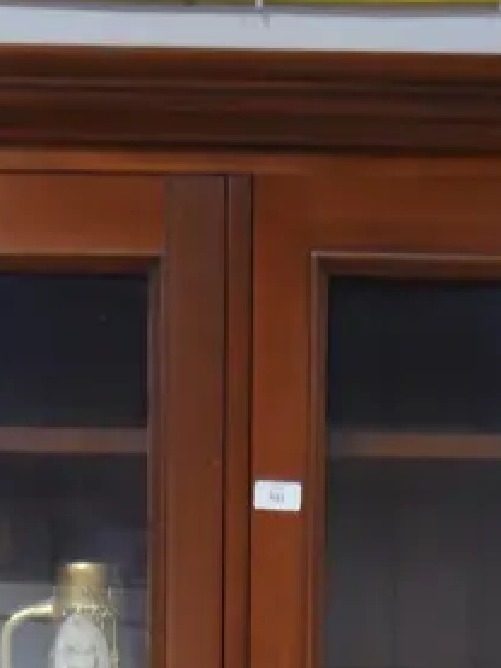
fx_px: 2140
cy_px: 1203
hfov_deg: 13.3
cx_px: 208
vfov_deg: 15.3
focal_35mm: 111
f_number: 3.6
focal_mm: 15
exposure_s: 1/60
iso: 640
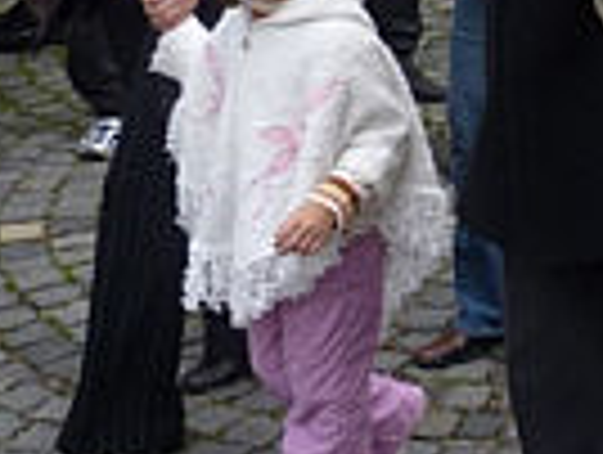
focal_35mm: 94
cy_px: -171
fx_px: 1640
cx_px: 976
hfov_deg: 17.9
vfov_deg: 14.9
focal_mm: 5
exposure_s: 1/500
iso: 100
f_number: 2.8
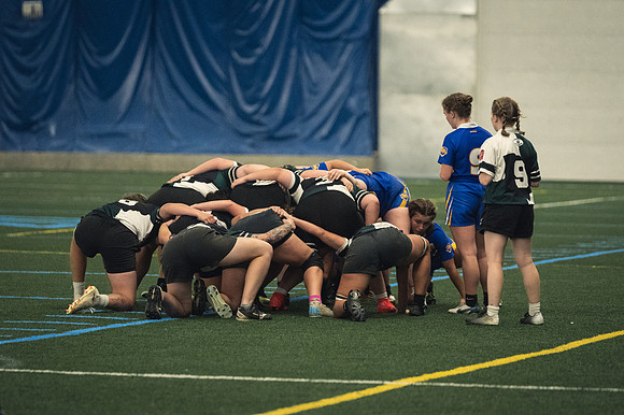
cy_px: 208
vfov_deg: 4.6
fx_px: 5197
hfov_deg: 6.9
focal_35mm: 300
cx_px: 312
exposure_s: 1/500
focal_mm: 200
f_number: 2.8
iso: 7200
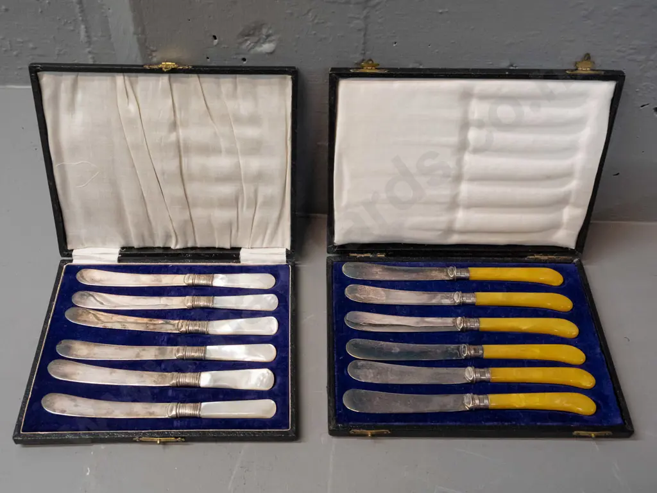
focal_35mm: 38
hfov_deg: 49.0
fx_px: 721
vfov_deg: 37.7
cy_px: 246
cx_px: 328
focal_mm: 19
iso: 3200
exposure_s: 1/160
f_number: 5.6
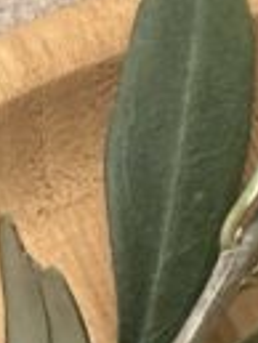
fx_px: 1885
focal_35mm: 190
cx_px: 543
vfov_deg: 8.1
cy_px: 1189
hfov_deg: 7.5
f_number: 2.2
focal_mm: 2.22
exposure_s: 1/100
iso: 250
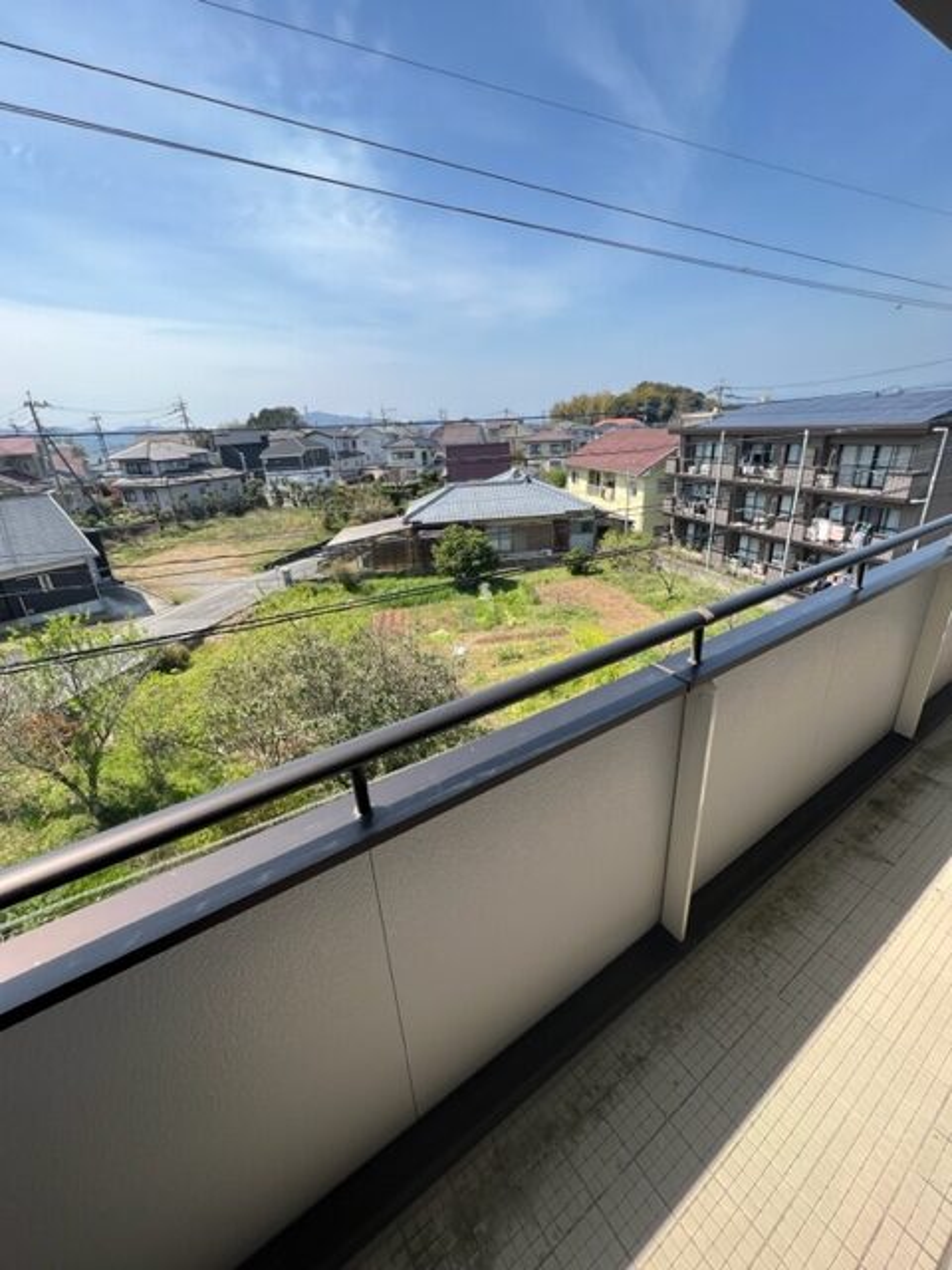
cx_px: 476
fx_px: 477
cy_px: 635
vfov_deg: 106.2
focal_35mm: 13
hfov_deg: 89.9
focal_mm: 1.57
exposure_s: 1/763
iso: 32
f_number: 1.8
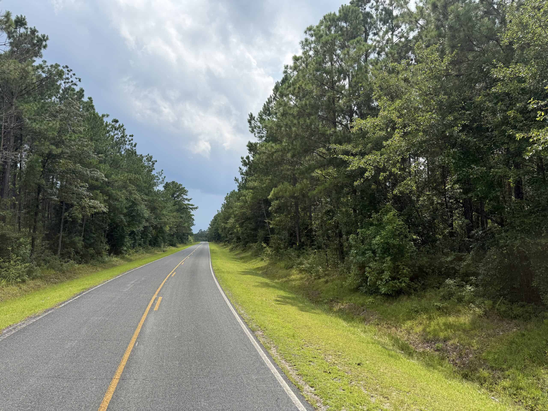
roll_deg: +2.0
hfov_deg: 71.6
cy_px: 206
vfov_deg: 56.8
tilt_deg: +4.9
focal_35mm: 24
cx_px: 274
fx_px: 380
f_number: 1.78
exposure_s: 1/4673
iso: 100
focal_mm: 6.76
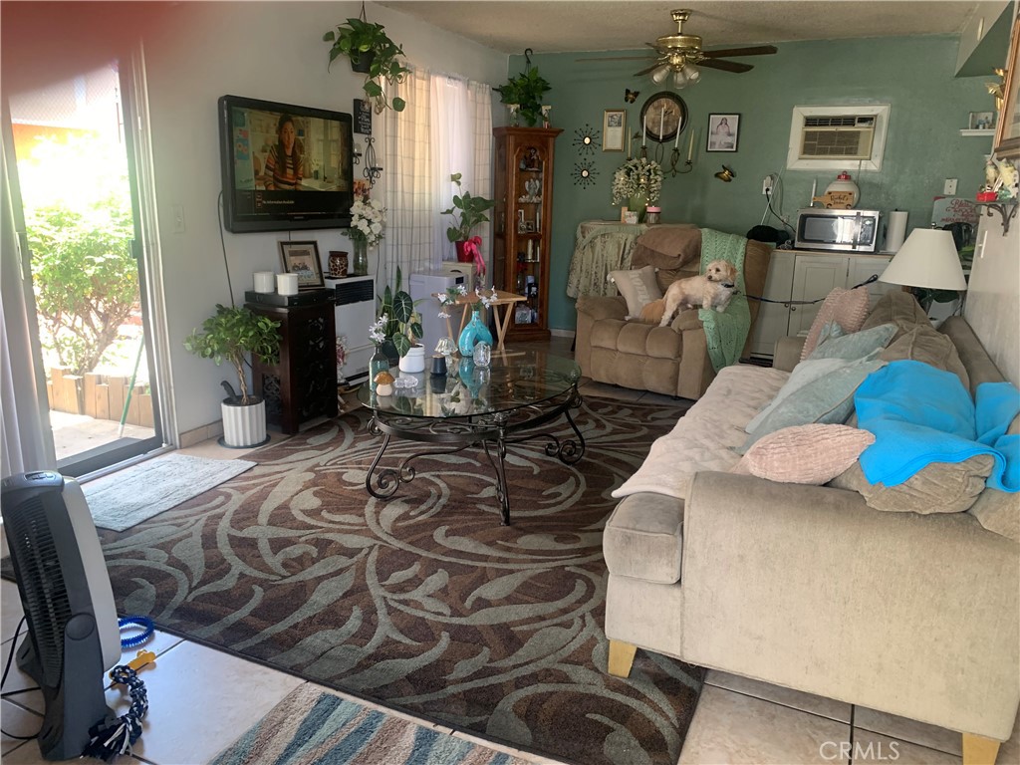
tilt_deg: -12.6
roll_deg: -1.2
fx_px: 766
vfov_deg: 53.1
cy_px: 382
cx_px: 510
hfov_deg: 67.3
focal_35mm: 26
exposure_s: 1/60
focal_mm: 4.25
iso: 125
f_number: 1.8
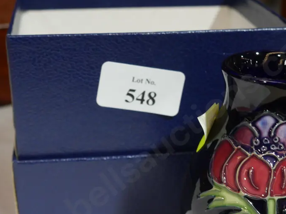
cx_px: 165
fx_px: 595
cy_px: 146
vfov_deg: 20.4
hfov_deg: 27.0
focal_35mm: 72
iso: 800
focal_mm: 24
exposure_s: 1/60
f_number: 5.2
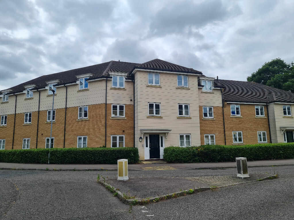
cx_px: 147
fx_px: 221
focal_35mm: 26
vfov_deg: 53.1
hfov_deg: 67.3
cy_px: 110
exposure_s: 1/3536
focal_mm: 5.4
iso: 50
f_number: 1.8
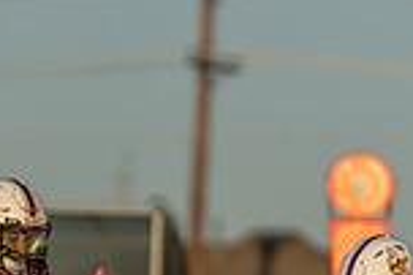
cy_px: 388
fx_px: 8767
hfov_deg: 2.7
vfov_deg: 1.8
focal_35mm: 765
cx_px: 106
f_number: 2.8
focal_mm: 200
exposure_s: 1/3200
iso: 250
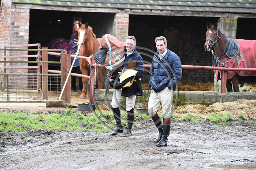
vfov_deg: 6.9
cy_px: 85
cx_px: 128
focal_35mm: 200
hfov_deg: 10.3
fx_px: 1421
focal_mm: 200
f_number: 5.6
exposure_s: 1/800
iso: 3600
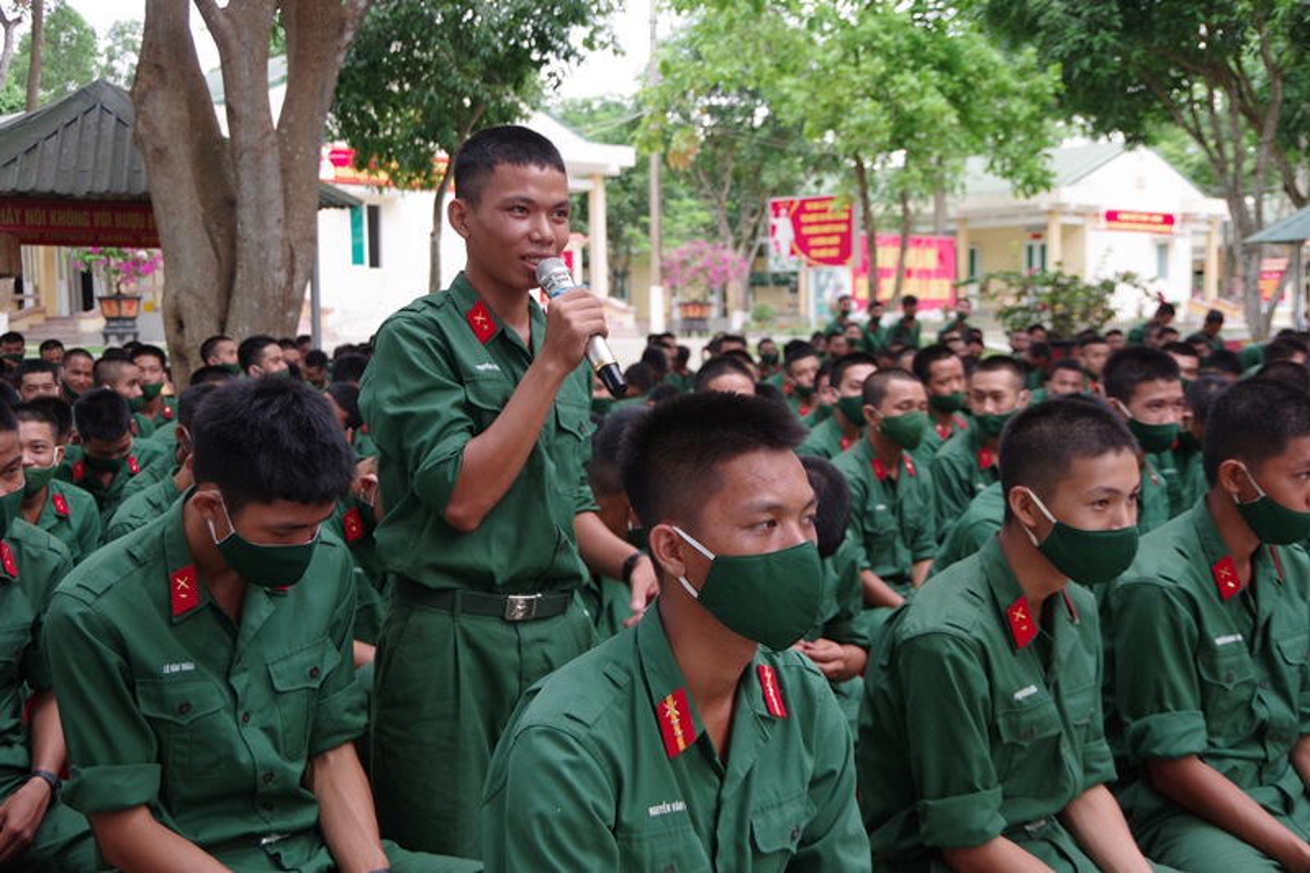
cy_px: 436
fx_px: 1673
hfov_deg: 42.8
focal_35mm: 46
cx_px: 655
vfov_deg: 29.2
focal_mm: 31
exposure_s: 1/125
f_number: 4.5
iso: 800
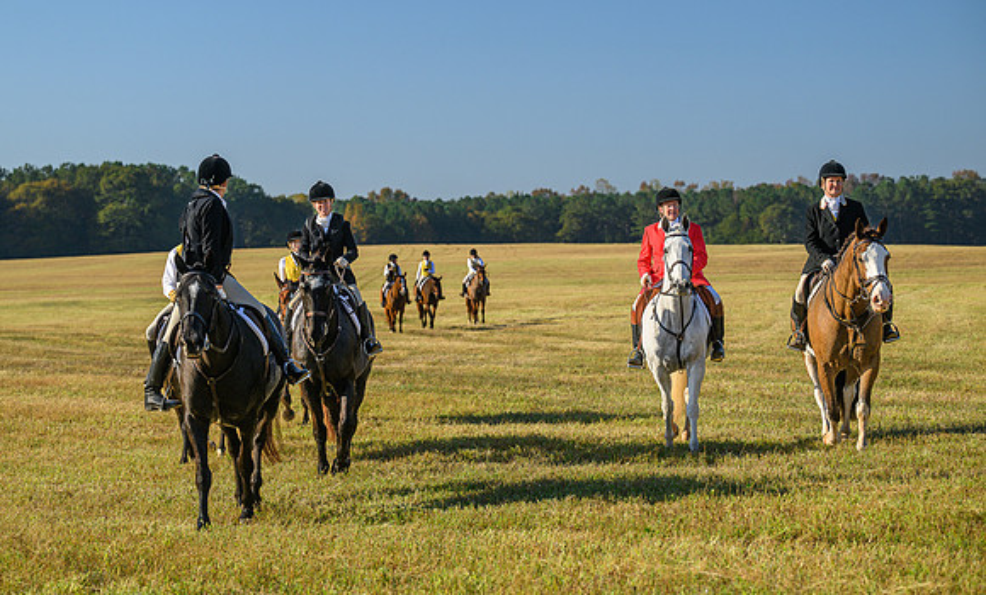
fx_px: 2519
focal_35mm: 95
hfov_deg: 22.1
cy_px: 252
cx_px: 479
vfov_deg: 13.5
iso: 250
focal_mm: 88
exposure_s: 1/800
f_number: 4
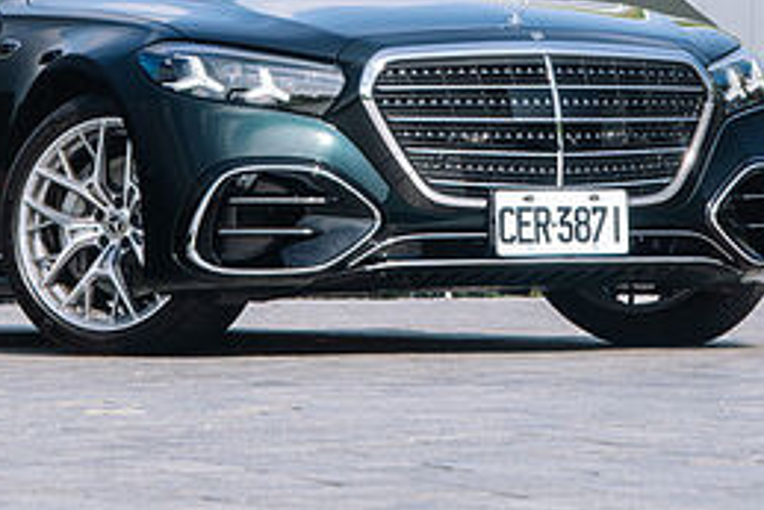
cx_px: 322
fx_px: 4332
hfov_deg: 10.1
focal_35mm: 204
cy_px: -103
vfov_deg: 6.7
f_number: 5.6
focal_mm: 82
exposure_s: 1/160
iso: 400
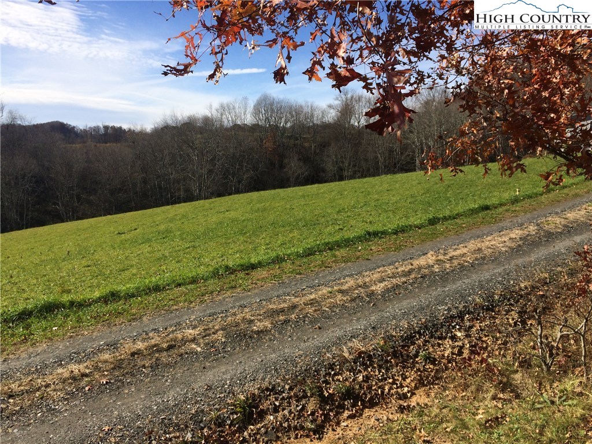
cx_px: 296
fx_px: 496
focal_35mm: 29
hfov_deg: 61.7
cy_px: 222
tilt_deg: -4.9
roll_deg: -1.0
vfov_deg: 48.2
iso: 32
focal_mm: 4.15
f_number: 2.2
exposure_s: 1/2415
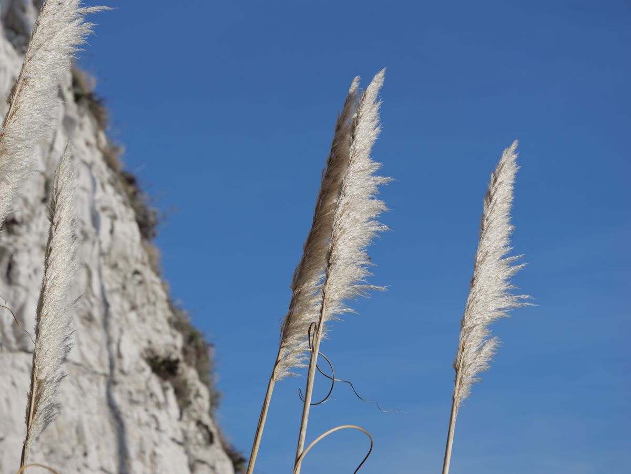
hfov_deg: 19.6
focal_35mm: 100
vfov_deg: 14.8
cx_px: 316
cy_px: 237
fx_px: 1824
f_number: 5
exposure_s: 1/1300
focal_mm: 50
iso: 100
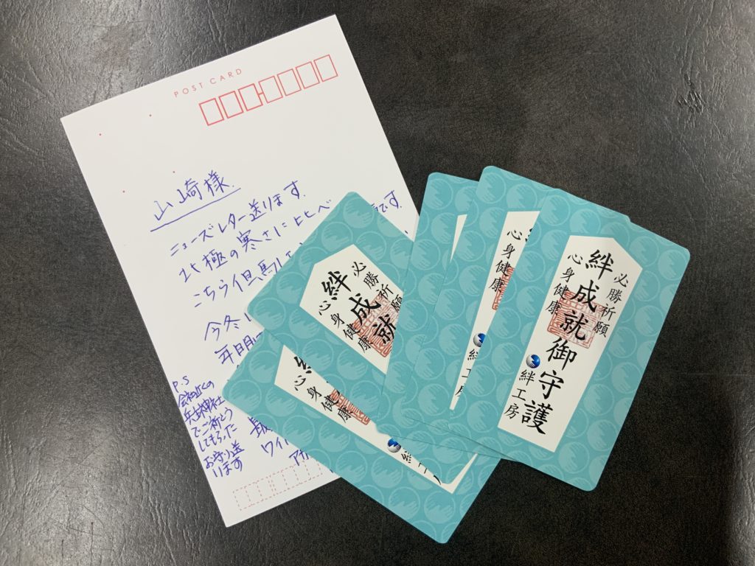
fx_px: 633
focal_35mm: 29
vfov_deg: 48.2
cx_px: 378
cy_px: 283
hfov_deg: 61.7
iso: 50
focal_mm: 3
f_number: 1.8
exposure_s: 1/120
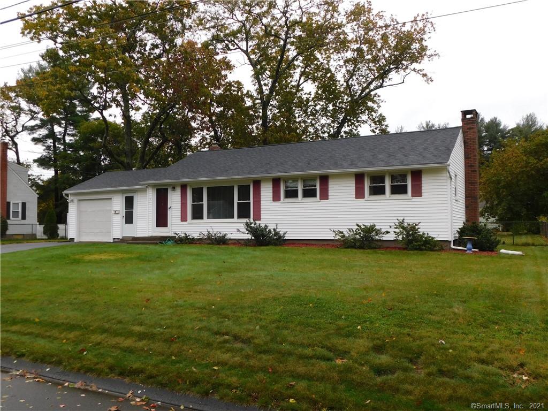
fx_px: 475
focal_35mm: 30
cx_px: 274
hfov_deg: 60.0
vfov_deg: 46.8
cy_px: 206
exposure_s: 1/320
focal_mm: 5.3
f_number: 3.2
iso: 125
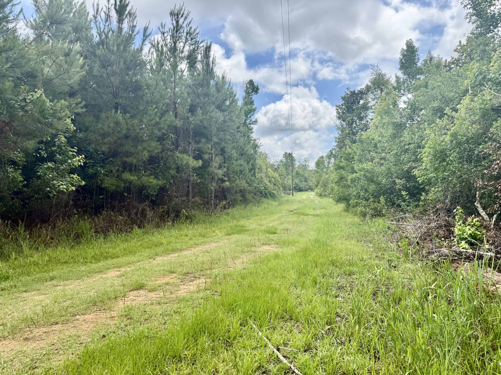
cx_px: 250
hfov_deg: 71.6
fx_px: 347
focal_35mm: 24
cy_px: 188
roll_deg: +0.3
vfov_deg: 56.8
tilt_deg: +1.4
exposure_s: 1/2169
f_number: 1.78
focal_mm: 6.76
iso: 80
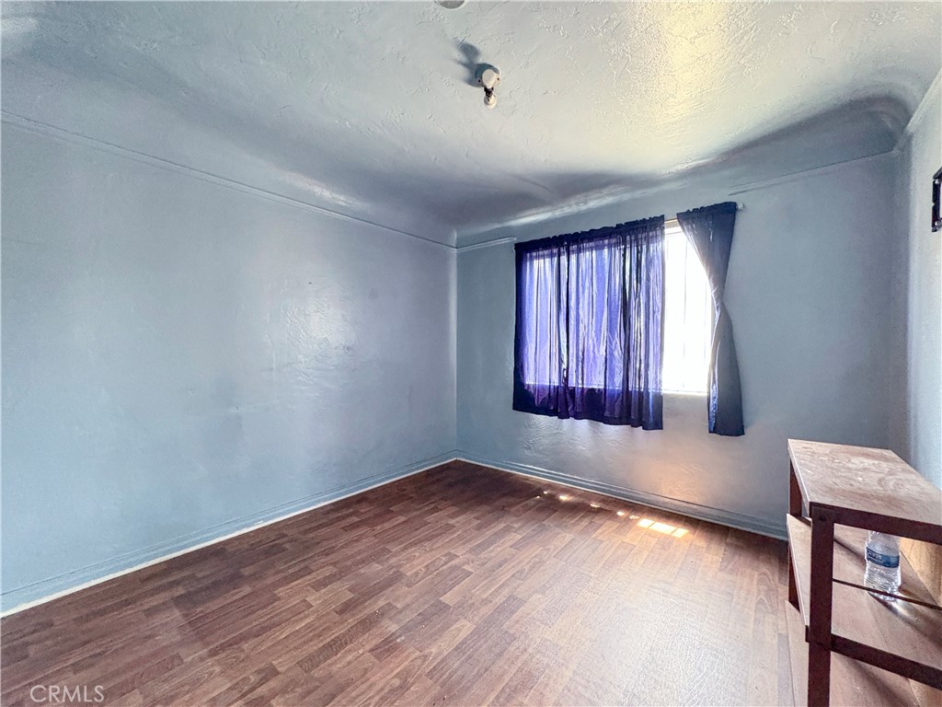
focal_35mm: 14
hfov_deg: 102.1
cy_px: 354
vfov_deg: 85.7
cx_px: 471
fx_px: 381
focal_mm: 2.22
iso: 1000
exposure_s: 1/56
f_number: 2.2
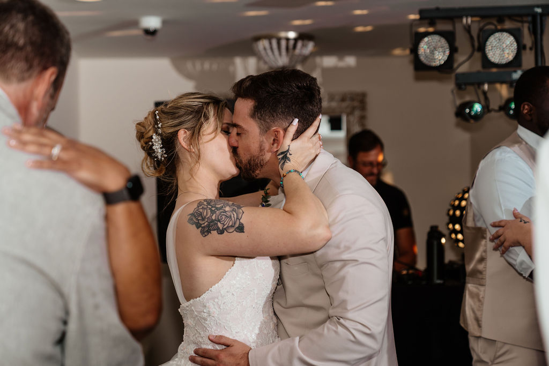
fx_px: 1068
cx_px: 274
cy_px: 183
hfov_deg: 28.8
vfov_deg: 19.5
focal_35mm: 70
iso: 125
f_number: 2.8
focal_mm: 70
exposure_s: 1/250
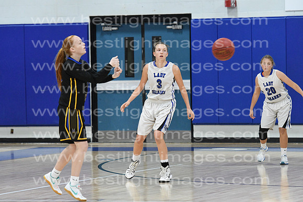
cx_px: 152
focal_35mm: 218
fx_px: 1831
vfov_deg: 6.3
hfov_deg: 9.5
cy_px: 101
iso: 5000
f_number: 4
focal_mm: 145
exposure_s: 1/640
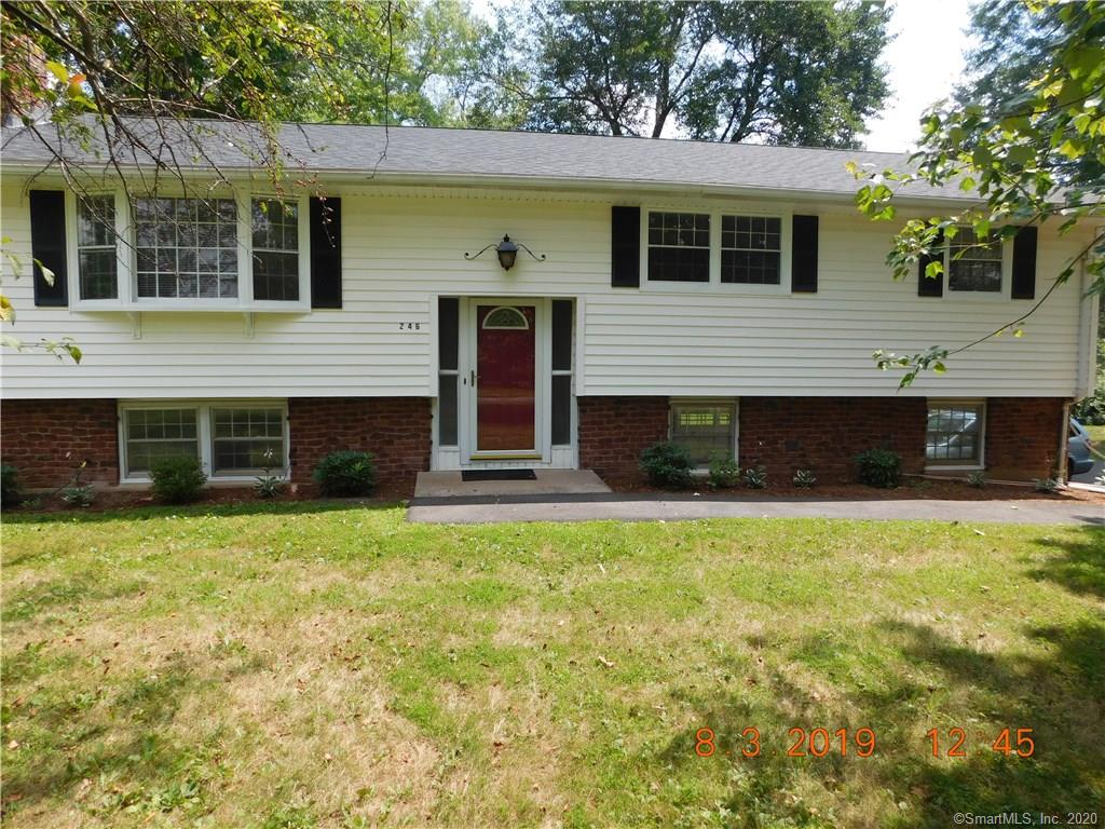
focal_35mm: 23
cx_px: 552
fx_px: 734
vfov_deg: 58.9
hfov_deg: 73.9
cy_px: 414
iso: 125
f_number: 3
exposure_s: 1/1000
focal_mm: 4
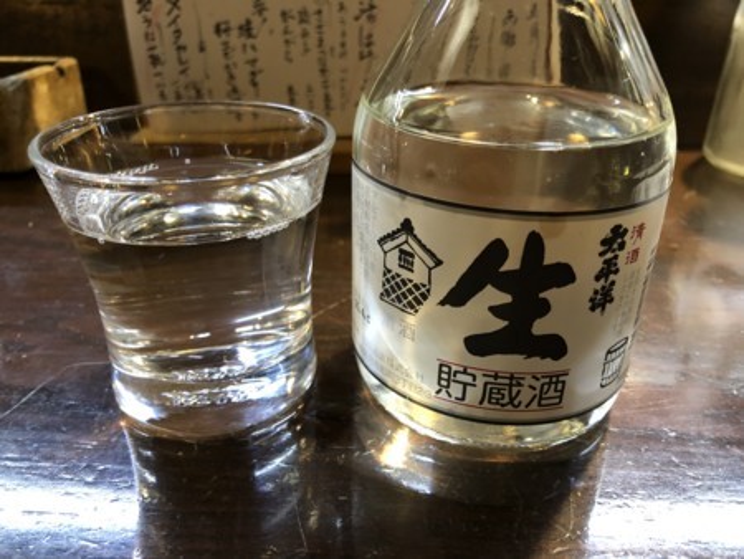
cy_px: 280
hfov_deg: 63.4
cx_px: 372
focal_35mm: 28
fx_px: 602
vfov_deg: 49.8
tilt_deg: -27.5
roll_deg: -1.0
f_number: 1.8
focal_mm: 4
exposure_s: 1/9
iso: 100
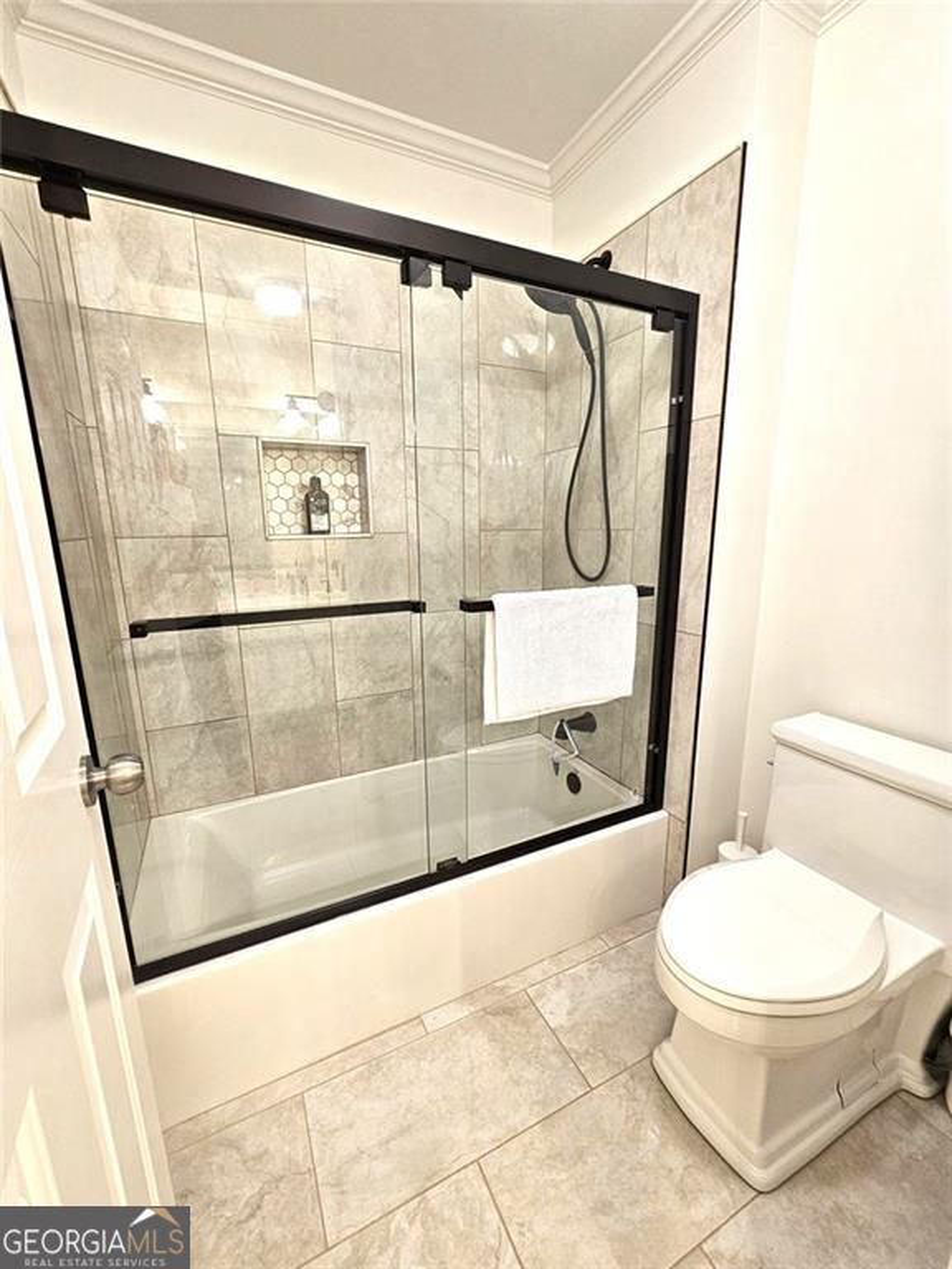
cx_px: 476
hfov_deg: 89.9
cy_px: 634
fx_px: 477
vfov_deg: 106.2
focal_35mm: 13
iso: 160
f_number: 2.2
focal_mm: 2.2
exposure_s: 1/60
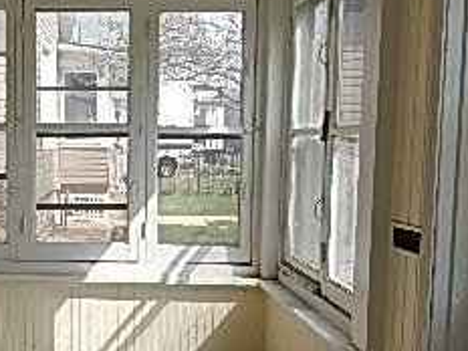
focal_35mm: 69
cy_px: 290
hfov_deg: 27.4
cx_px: 69
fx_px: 933
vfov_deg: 21.0
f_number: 3.7
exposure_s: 1/640
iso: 125
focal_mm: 4.5
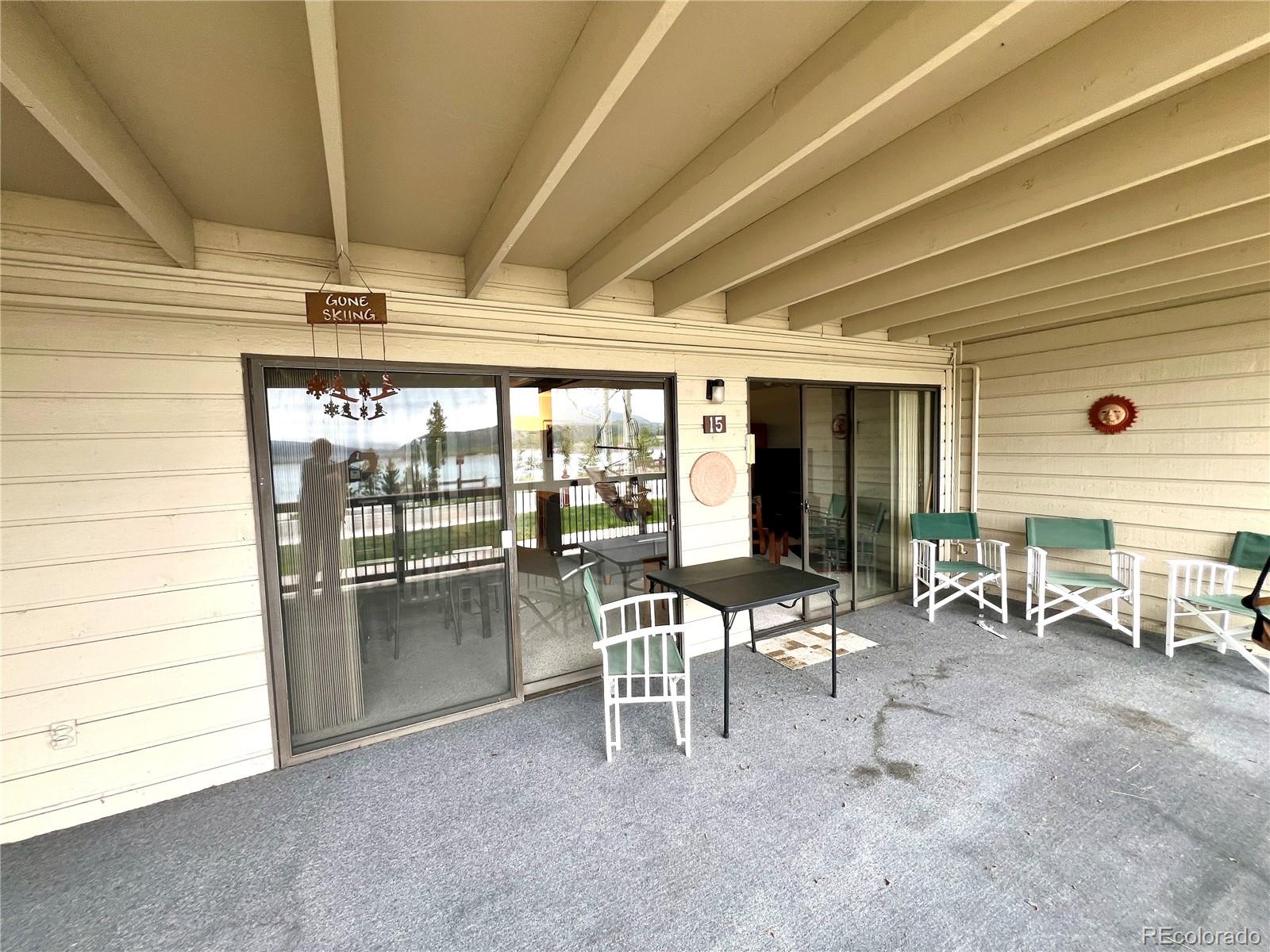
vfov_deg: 89.9
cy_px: 476
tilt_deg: -3.1
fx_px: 477
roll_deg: +0.3
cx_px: 635
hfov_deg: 106.2
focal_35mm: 13
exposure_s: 1/99
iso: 50
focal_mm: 1.57
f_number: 1.8
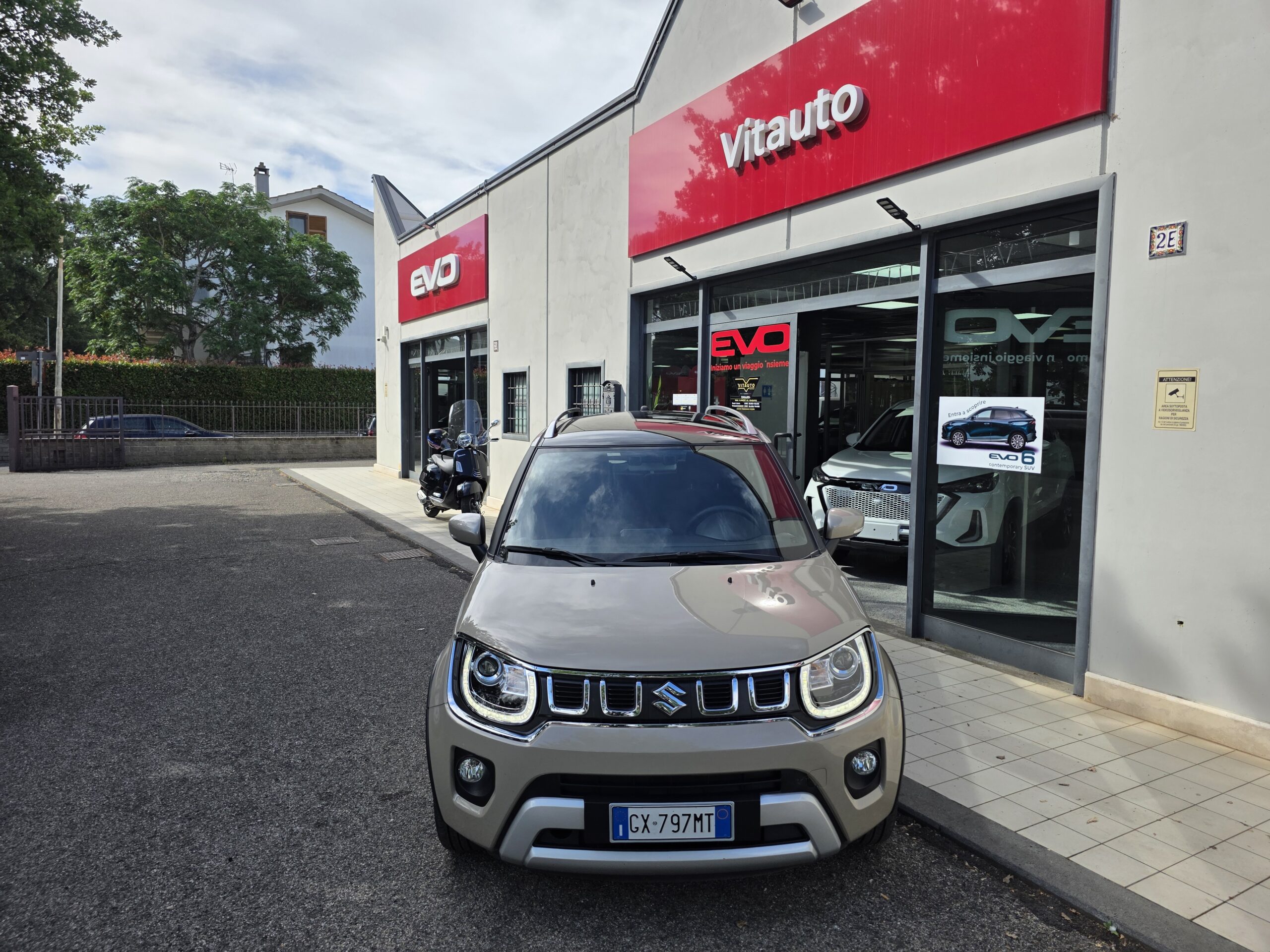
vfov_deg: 58.9
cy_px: 476
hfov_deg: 73.9
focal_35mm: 23
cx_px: 635
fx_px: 844
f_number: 1.7
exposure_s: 1/3891
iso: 80
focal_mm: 6.3
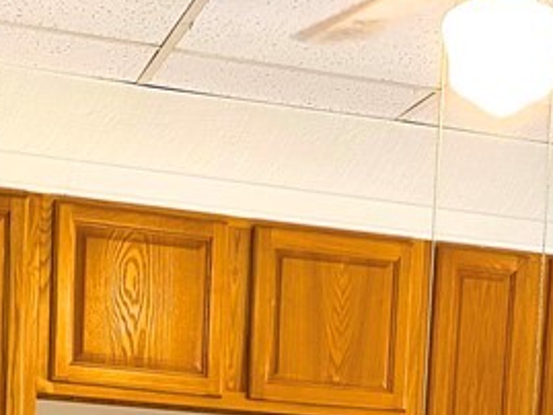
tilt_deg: -6.6
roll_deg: -3.4
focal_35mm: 99
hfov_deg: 19.6
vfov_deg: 13.6
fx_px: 1582
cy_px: 703
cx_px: 432
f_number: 1.8
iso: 125
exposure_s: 1/67
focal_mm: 4.25
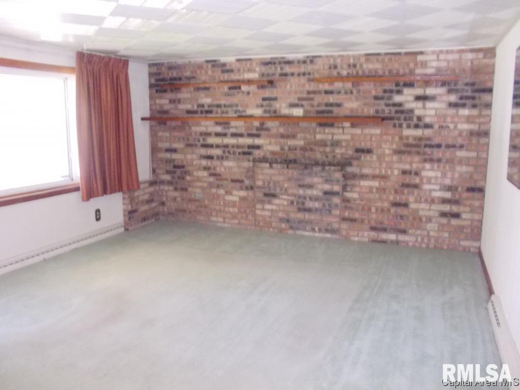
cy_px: 195
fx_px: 436
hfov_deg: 61.6
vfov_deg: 48.3
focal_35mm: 29
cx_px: 260
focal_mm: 4.1
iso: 500
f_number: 3.3
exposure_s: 1/25
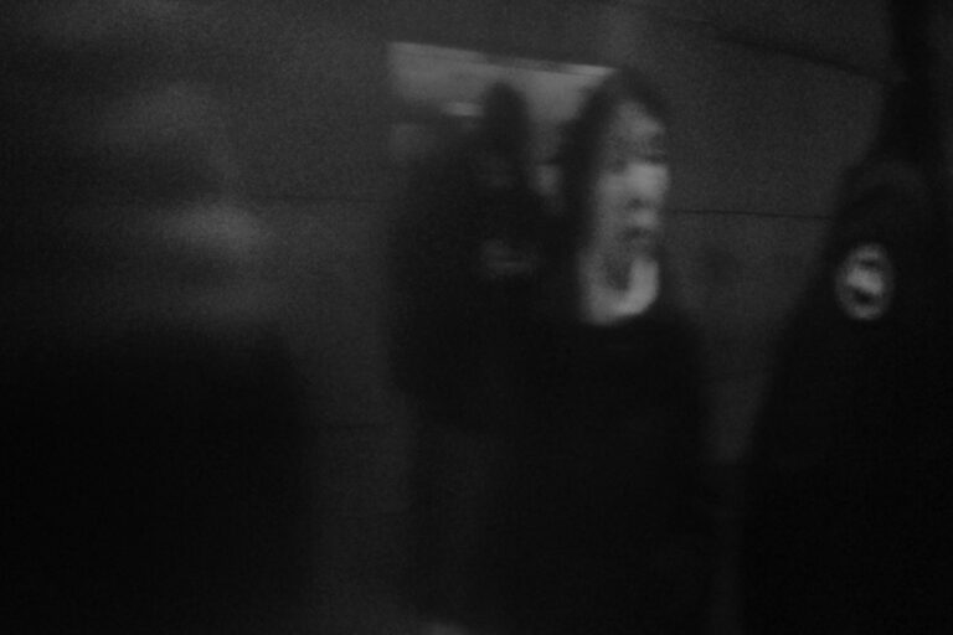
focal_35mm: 40
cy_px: 318
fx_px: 1059
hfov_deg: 48.5
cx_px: 476
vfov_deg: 33.4
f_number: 2.8
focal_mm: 26
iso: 1250
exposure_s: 1/100
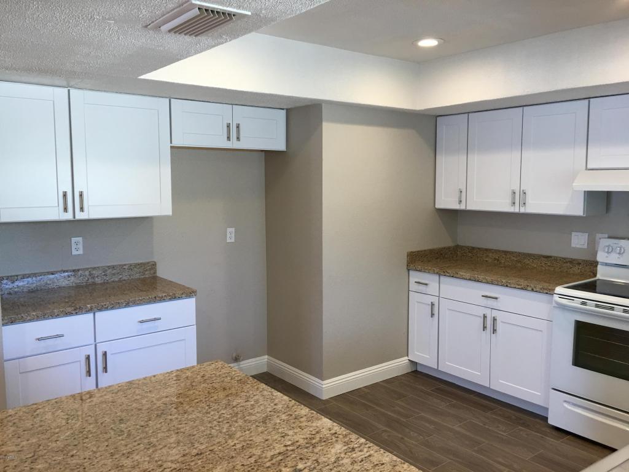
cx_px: 314
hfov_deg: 61.7
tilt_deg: -5.6
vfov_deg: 48.2
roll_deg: -0.2
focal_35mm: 29
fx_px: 527
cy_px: 236
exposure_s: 1/30
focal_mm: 4.15
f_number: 2.2
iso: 32
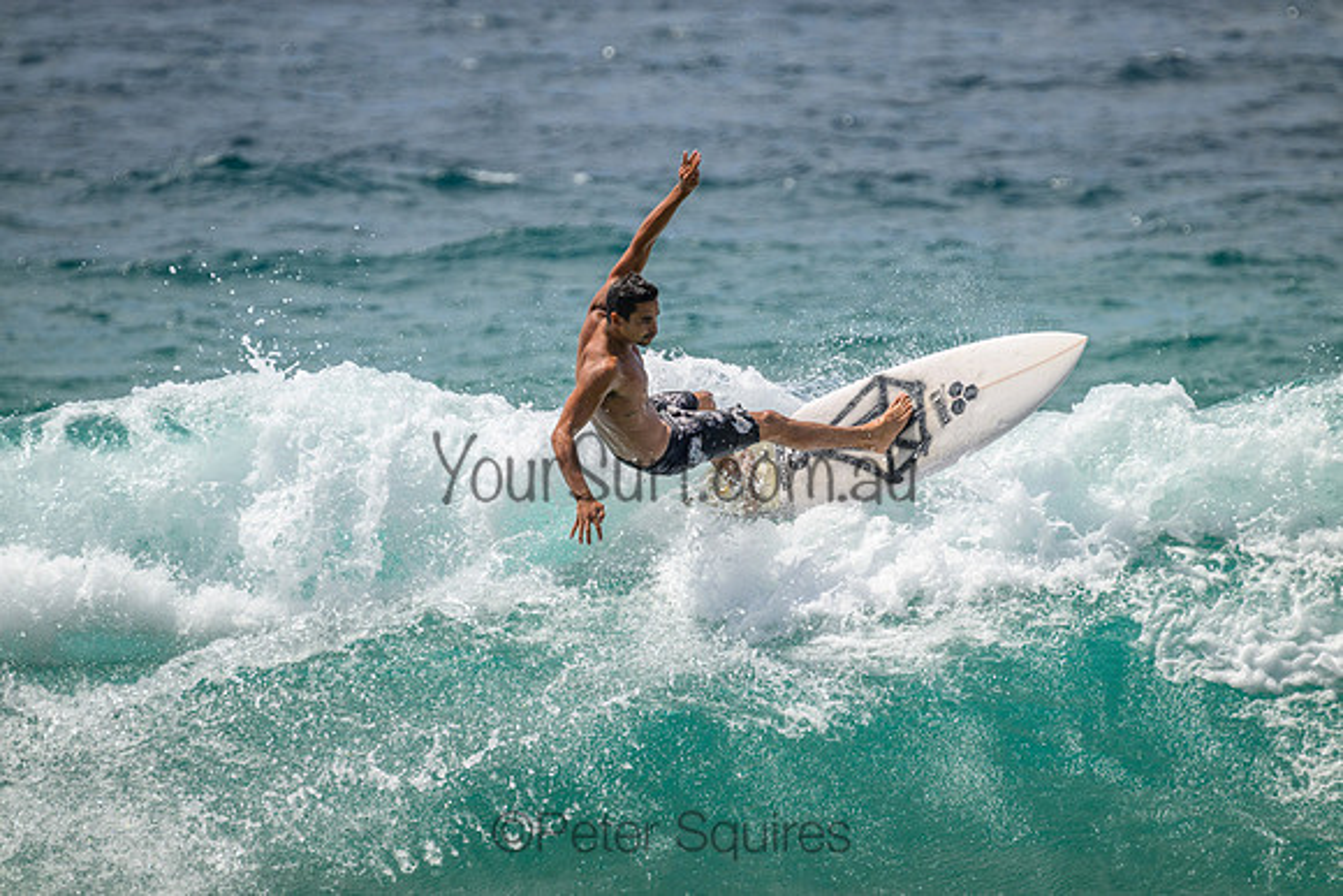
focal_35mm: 660
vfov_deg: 2.1
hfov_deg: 3.1
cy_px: 448
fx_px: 24626
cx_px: 672
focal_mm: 660
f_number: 11
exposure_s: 1/2000
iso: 560
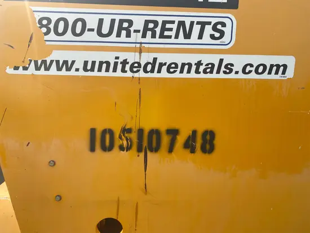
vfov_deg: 53.1
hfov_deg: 67.3
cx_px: 155
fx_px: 233
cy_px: 116
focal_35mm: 26
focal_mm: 4.25
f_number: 1.8
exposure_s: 1/1232
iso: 32
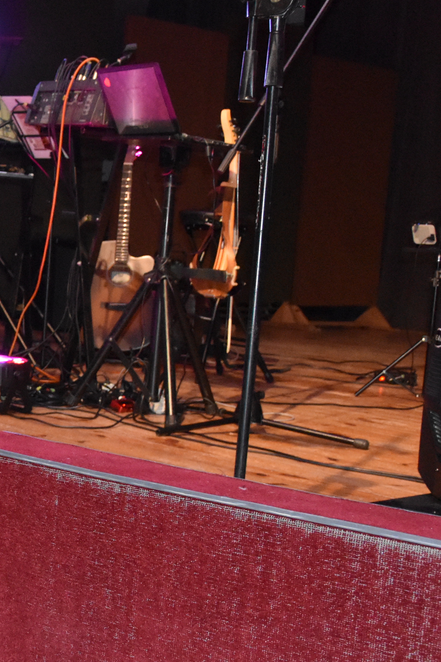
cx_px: -198
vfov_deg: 28.4
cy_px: 361
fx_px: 1307
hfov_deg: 17.4
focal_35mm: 71
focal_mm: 21
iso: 4000
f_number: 3.8
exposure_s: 1/60
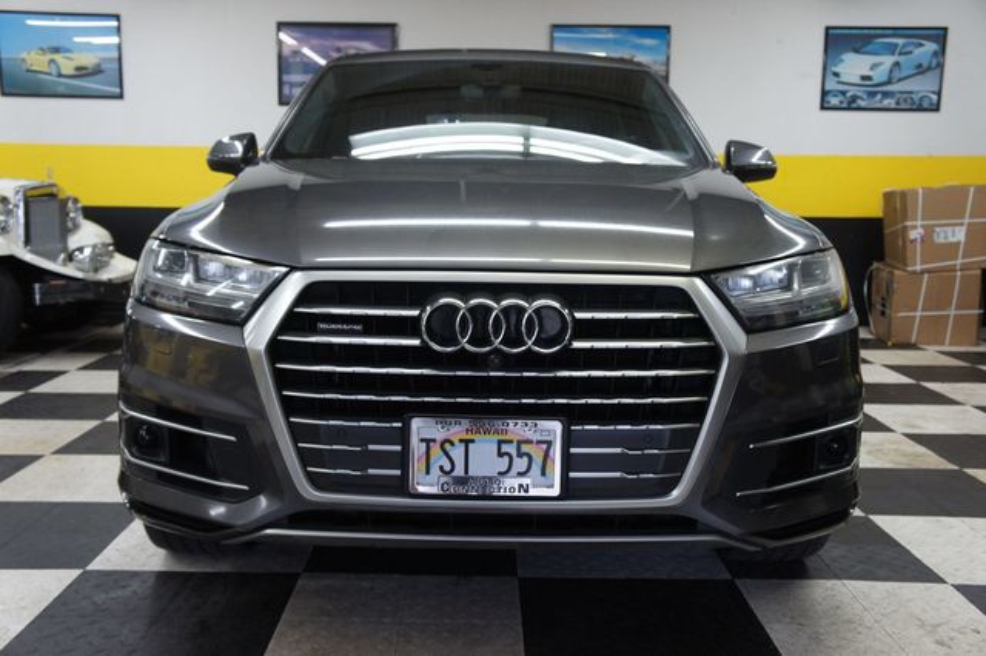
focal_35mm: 36
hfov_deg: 53.2
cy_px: 328
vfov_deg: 36.8
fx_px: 985
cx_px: 493
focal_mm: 24
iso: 400
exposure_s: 1/40
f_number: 4
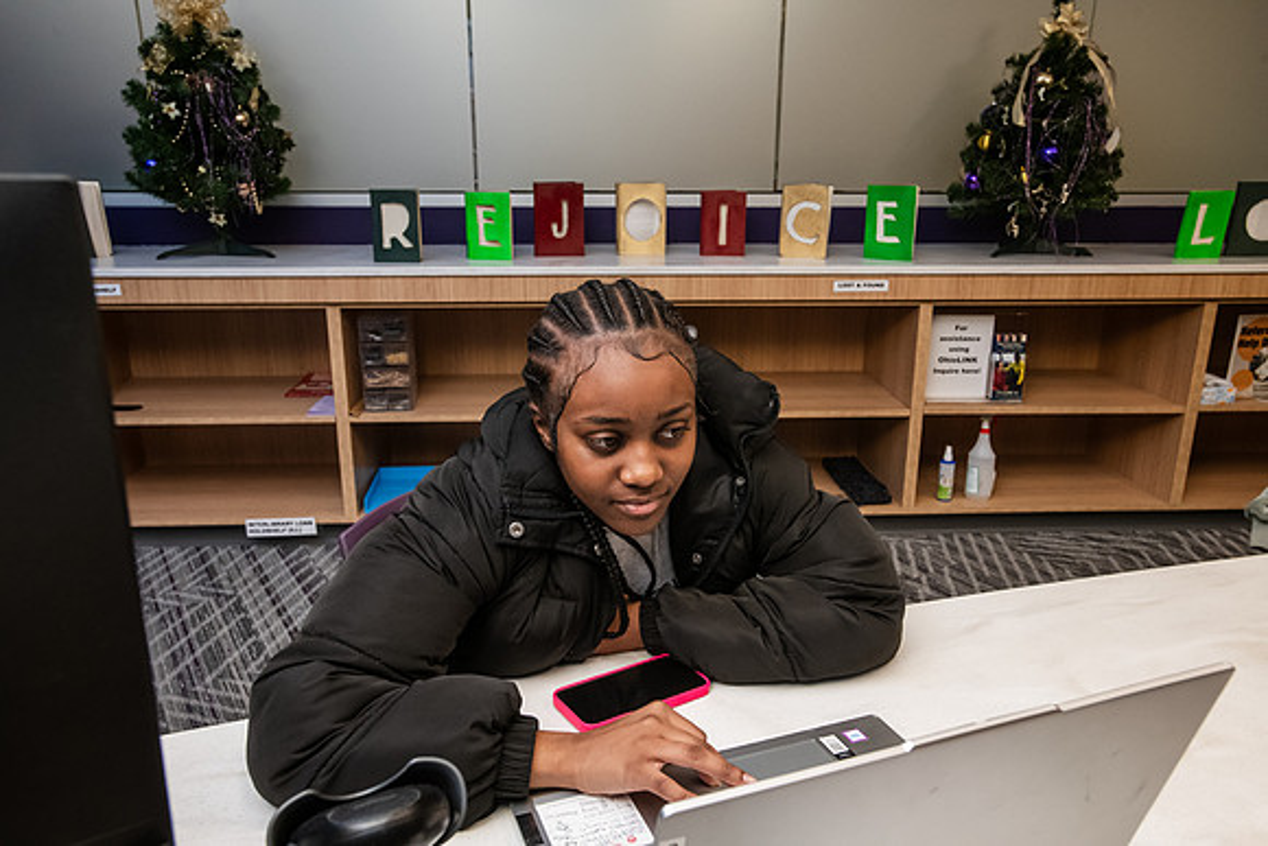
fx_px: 916
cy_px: 423
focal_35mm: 26
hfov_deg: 69.4
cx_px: 634
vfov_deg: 49.6
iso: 2500
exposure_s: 1/125
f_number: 9
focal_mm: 26
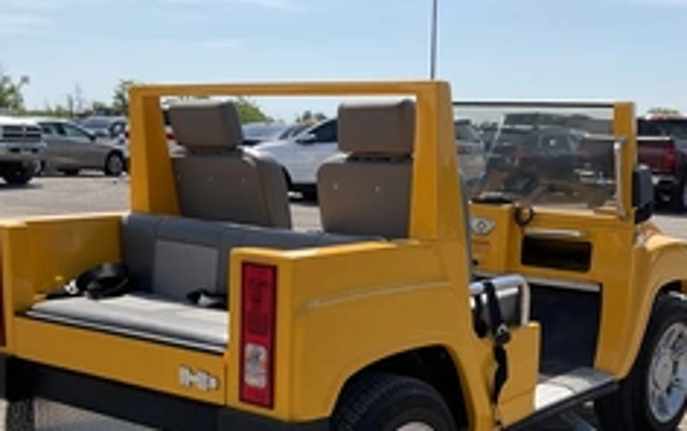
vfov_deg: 24.5
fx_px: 975
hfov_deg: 38.8
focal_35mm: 52
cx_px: 349
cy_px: 347
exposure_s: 1/2141
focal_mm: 3
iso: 25
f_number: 1.8
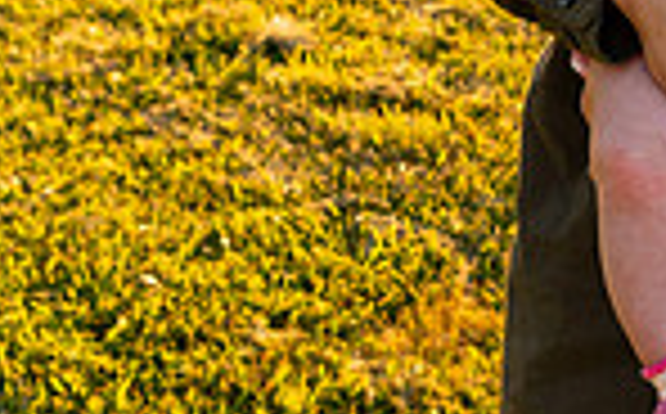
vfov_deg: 9.9
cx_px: 950
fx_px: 2320
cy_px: -173
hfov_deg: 15.3
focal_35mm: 128
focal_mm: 32
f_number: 6.3
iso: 64
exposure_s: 1/320
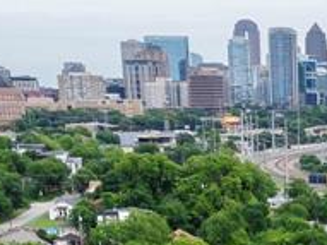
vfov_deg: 10.0
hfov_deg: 14.7
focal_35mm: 129
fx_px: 1218
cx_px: 413
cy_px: 601
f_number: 1.8
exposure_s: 1/640
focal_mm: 8.67
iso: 100
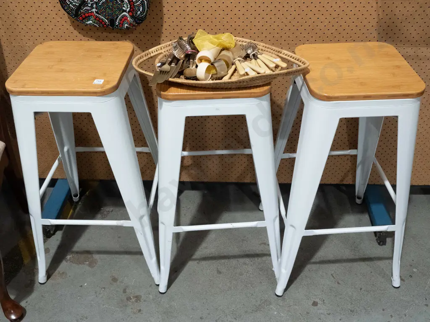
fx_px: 398
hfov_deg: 56.8
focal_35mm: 32
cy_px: 161
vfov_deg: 44.2
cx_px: 215
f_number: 5.6
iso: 3200
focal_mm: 16
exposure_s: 1/250
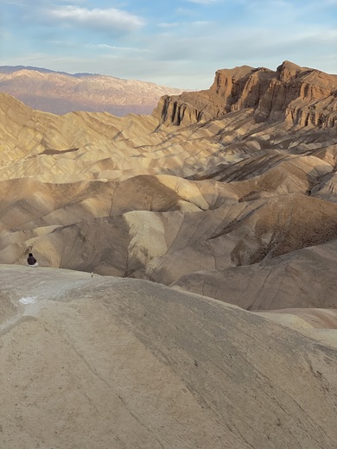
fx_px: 675
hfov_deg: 28.0
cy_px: 224
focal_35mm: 52
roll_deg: +0.8
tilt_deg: -8.8
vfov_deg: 36.8
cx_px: 168
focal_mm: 6
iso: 20
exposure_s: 1/558
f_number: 2
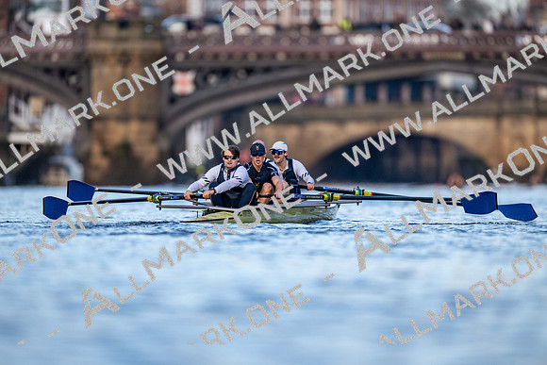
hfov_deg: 3.4
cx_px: 274
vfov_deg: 2.3
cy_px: 182
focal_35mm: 600
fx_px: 9118
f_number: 4
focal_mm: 600
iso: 1000
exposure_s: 1/2500
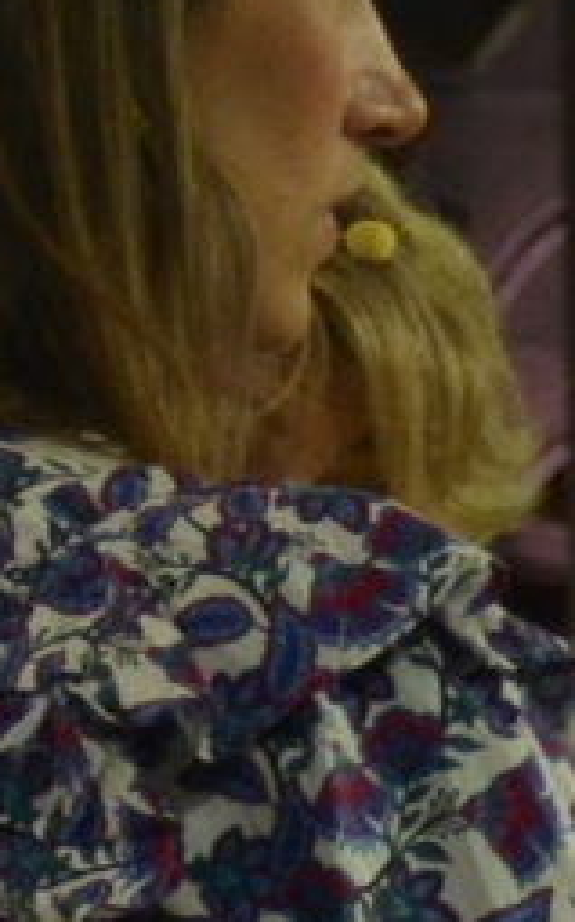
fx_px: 13490
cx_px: 2430
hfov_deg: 2.4
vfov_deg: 3.9
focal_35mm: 537
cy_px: 792
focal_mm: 35
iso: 400
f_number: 4.2
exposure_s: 1/60
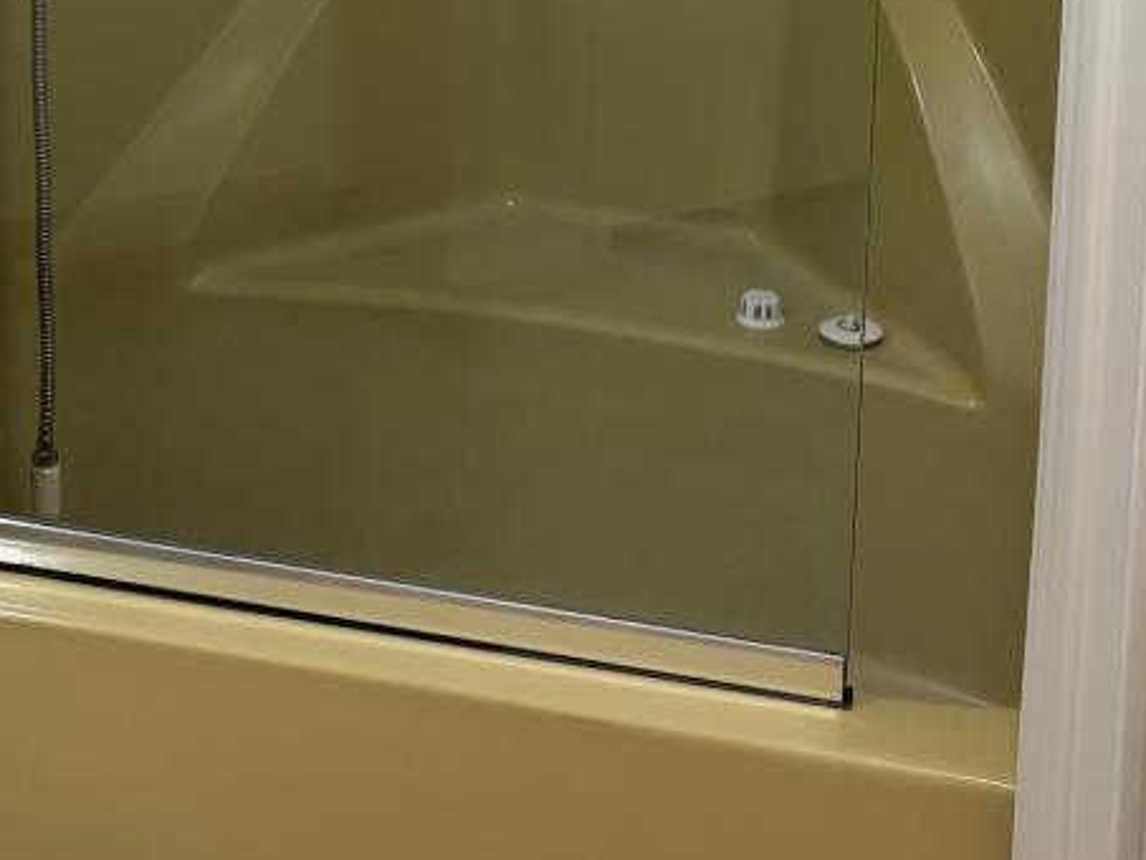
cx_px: 536
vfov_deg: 15.8
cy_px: -436
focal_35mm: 86
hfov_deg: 22.7
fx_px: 2848
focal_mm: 5.96
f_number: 1.6
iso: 125
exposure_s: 1/120
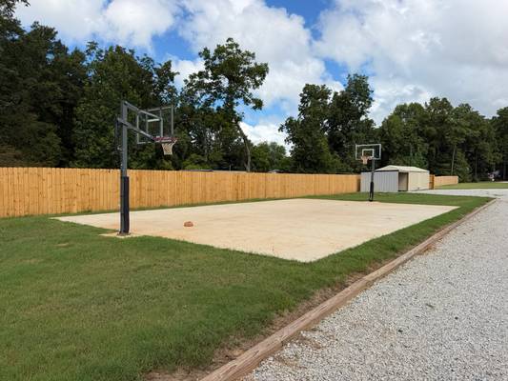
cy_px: 190
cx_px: 254
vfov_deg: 56.8
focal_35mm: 24
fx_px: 352
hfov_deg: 71.6
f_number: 1.78
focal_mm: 6.76
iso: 80
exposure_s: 1/4673
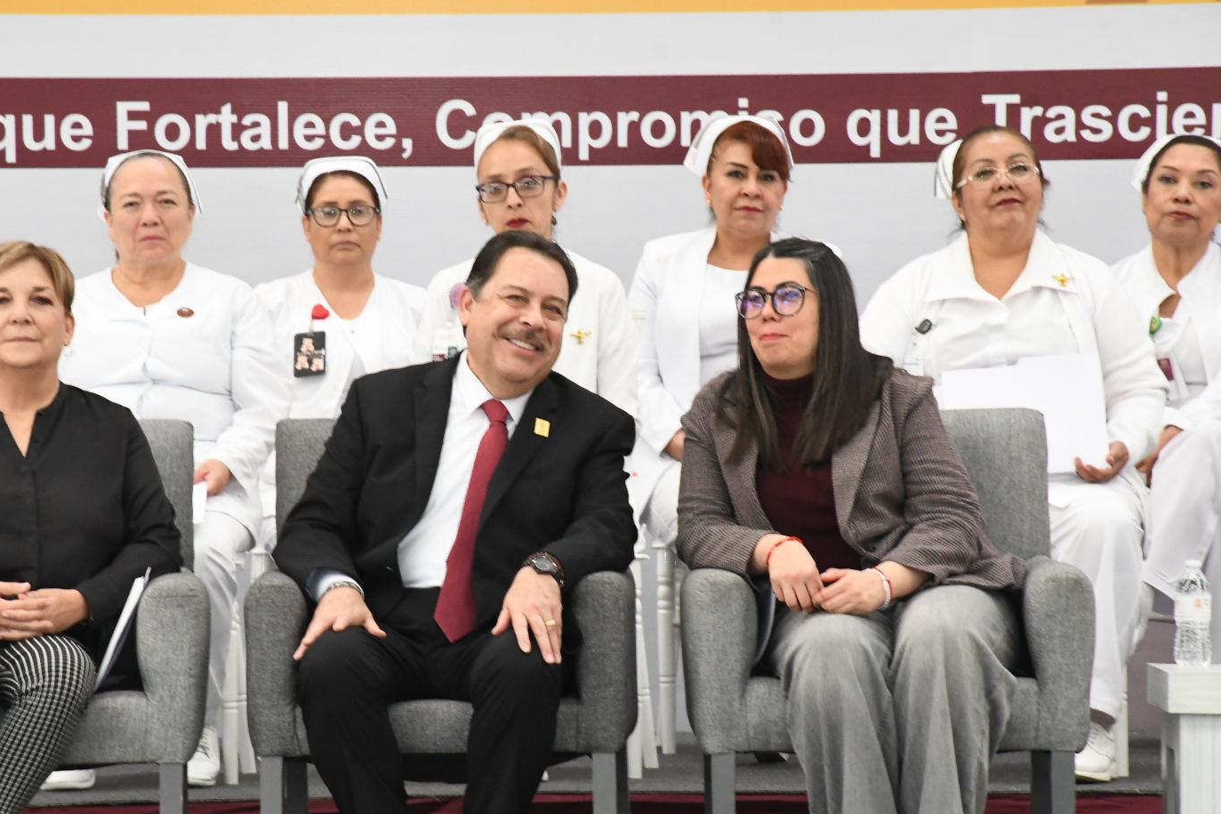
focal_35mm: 216
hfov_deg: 9.5
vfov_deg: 6.4
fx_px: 7325
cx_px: 523
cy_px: 471
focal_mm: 122
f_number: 11
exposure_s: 1/125
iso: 4000
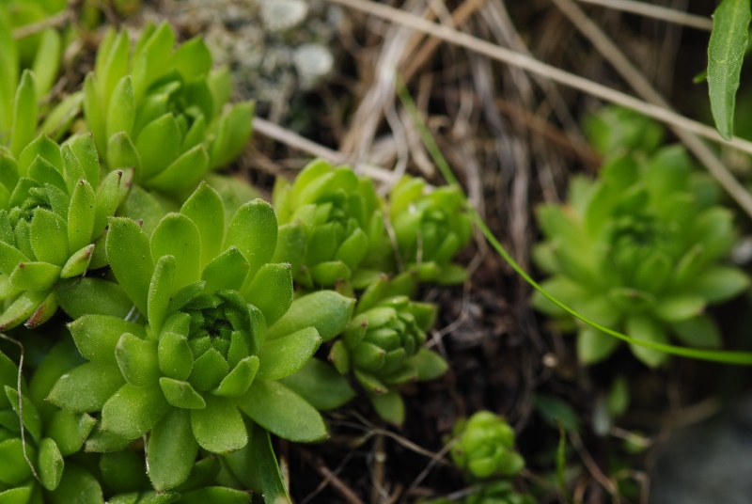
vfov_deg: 10.8
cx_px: 376
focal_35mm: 128
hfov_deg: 16.0
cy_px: 252
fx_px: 2667
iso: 200
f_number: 6.3
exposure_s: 1/100
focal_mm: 85
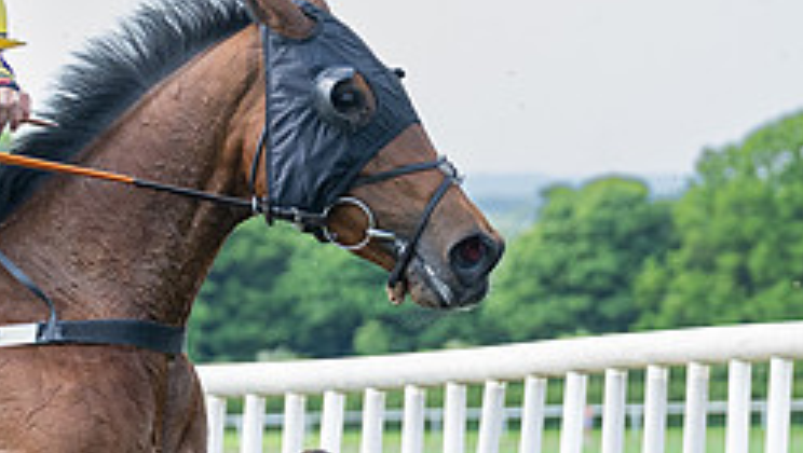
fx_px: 6436
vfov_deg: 4.0
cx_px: -7
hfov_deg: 7.1
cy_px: 589
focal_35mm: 302
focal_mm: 70
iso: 400
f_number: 2.8
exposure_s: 1/2000
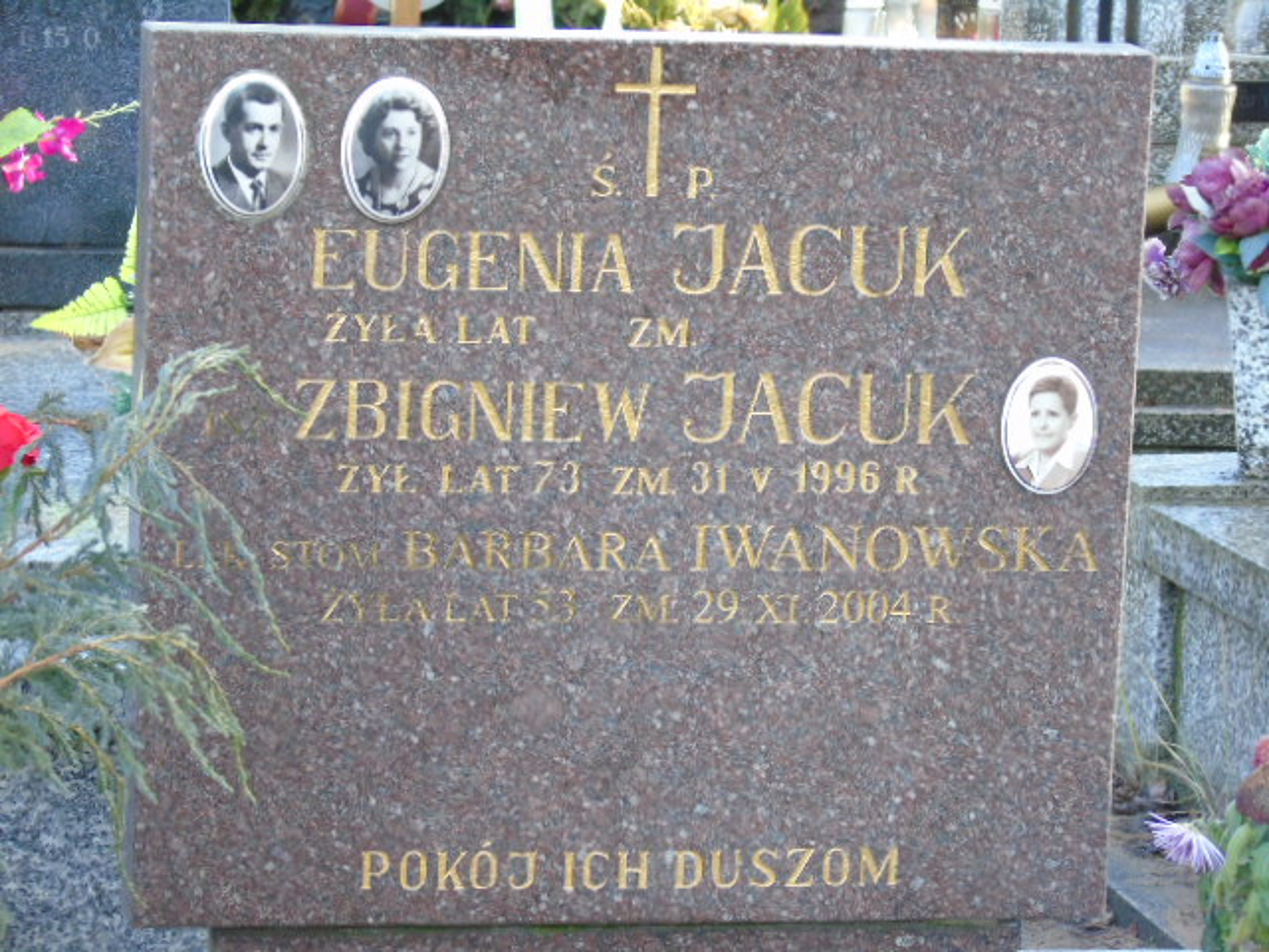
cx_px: 634
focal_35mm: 162
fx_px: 5939
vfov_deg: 9.2
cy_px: 476
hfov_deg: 12.2
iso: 500
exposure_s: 1/60
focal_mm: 29
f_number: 4.9
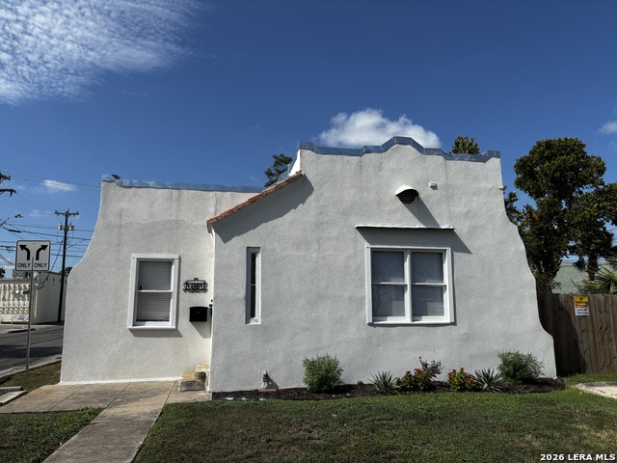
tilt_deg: +8.2
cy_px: 232
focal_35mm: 26
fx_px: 463
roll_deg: -0.1
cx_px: 308
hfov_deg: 67.3
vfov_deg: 53.1
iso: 50
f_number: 1.6
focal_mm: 5.96
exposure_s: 1/5076
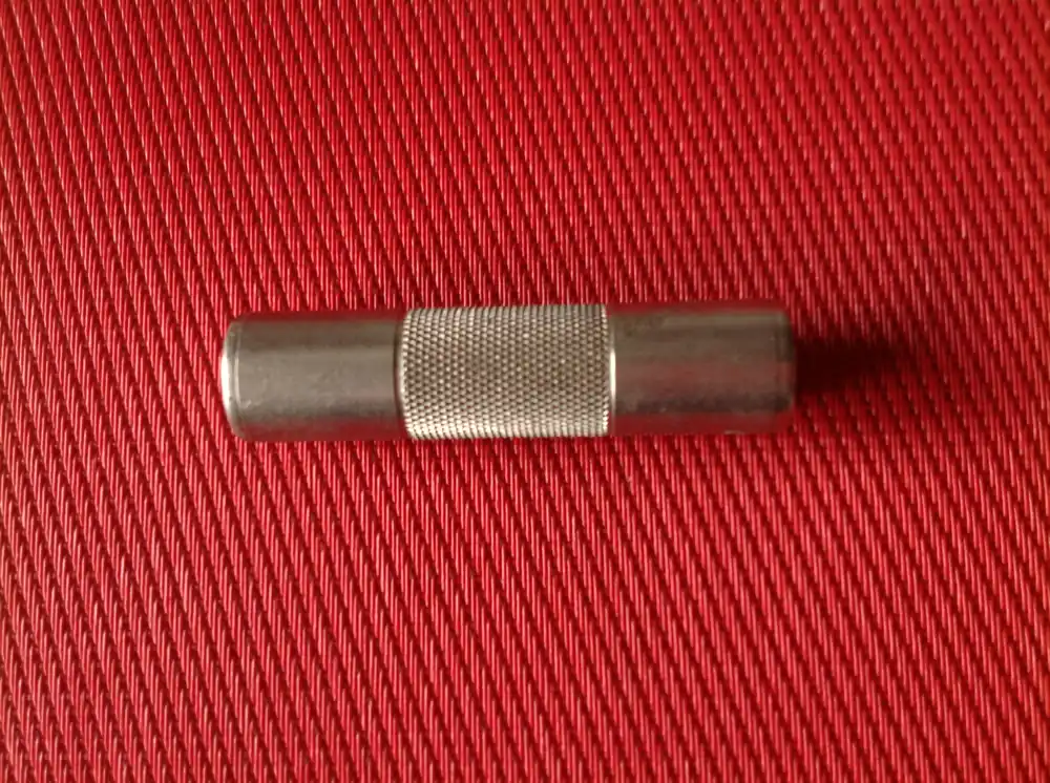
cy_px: 392
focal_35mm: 35
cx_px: 525
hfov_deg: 52.7
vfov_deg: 40.6
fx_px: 1060
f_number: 2.4
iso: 50
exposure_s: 1/15
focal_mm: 4.28
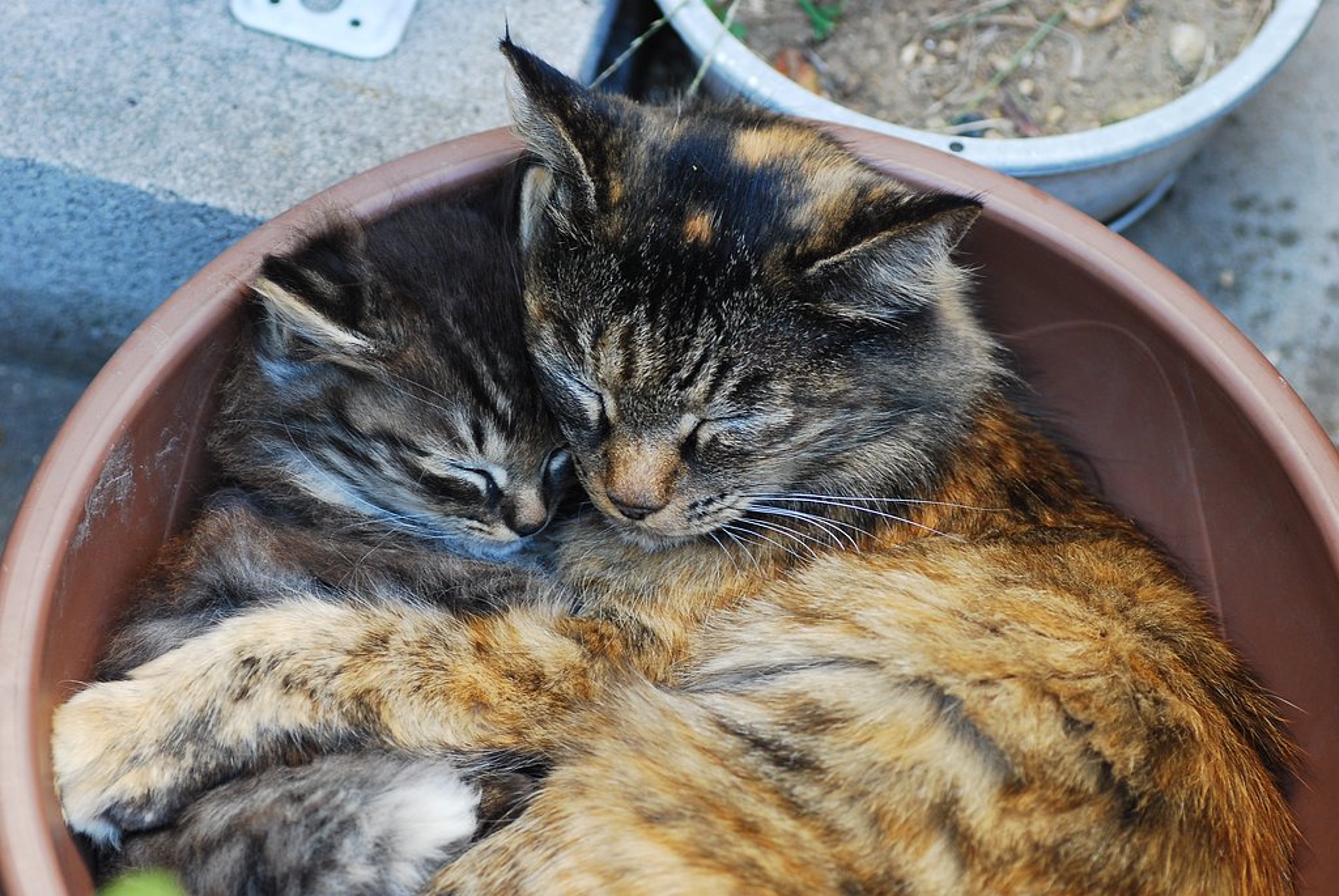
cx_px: 670
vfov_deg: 10.2
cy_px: 448
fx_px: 5026
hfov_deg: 15.2
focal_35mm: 135
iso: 250
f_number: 5.6
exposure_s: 1/100
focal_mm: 90
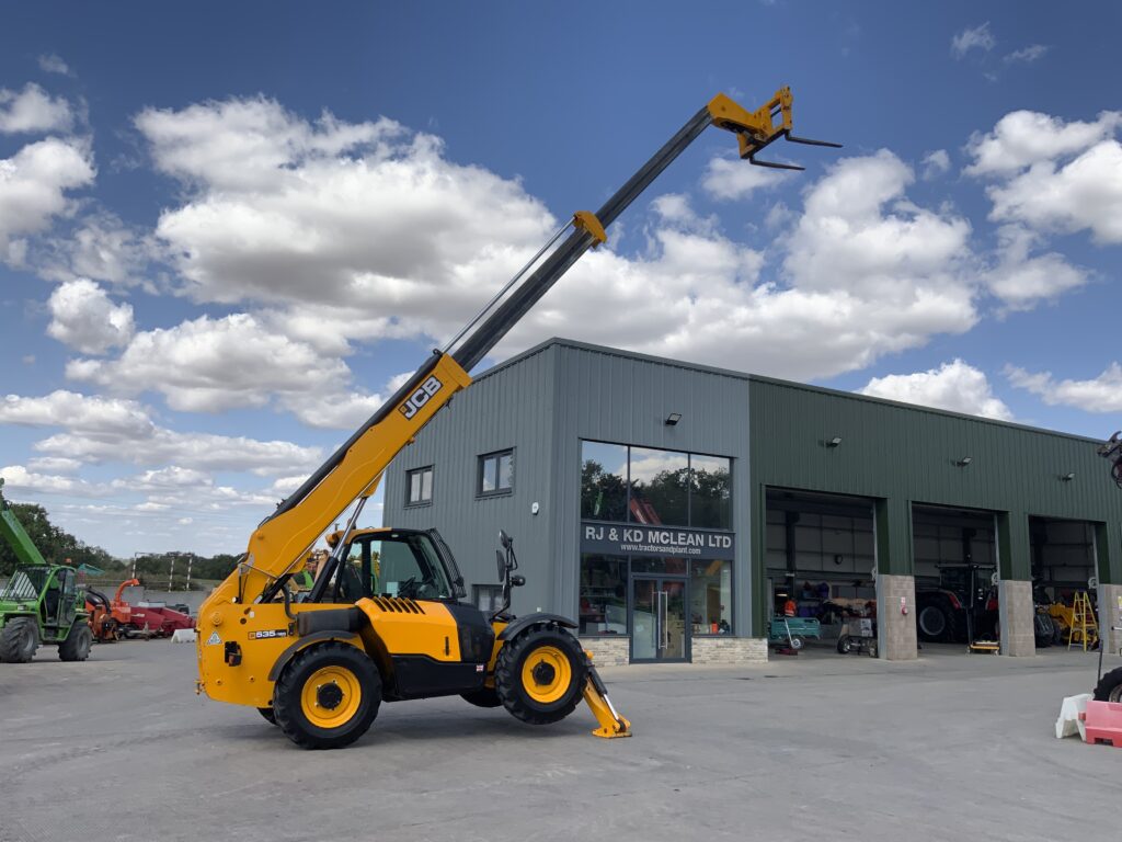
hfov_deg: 61.7
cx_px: 561
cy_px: 421
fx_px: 940
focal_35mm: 29
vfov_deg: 48.2
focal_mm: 3
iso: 16
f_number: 1.8
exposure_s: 1/898
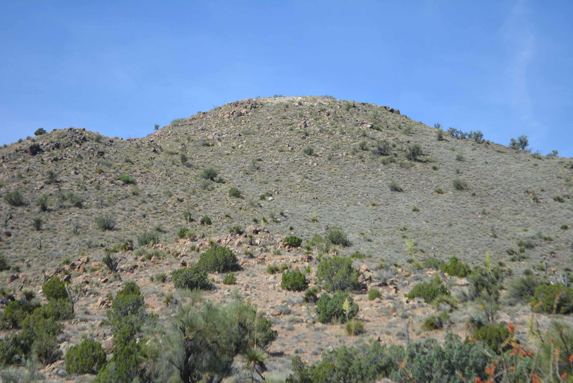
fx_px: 1314
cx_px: 286
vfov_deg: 16.6
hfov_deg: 24.6
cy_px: 192
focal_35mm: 82
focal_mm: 55
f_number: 6.3
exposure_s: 1/1600
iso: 400
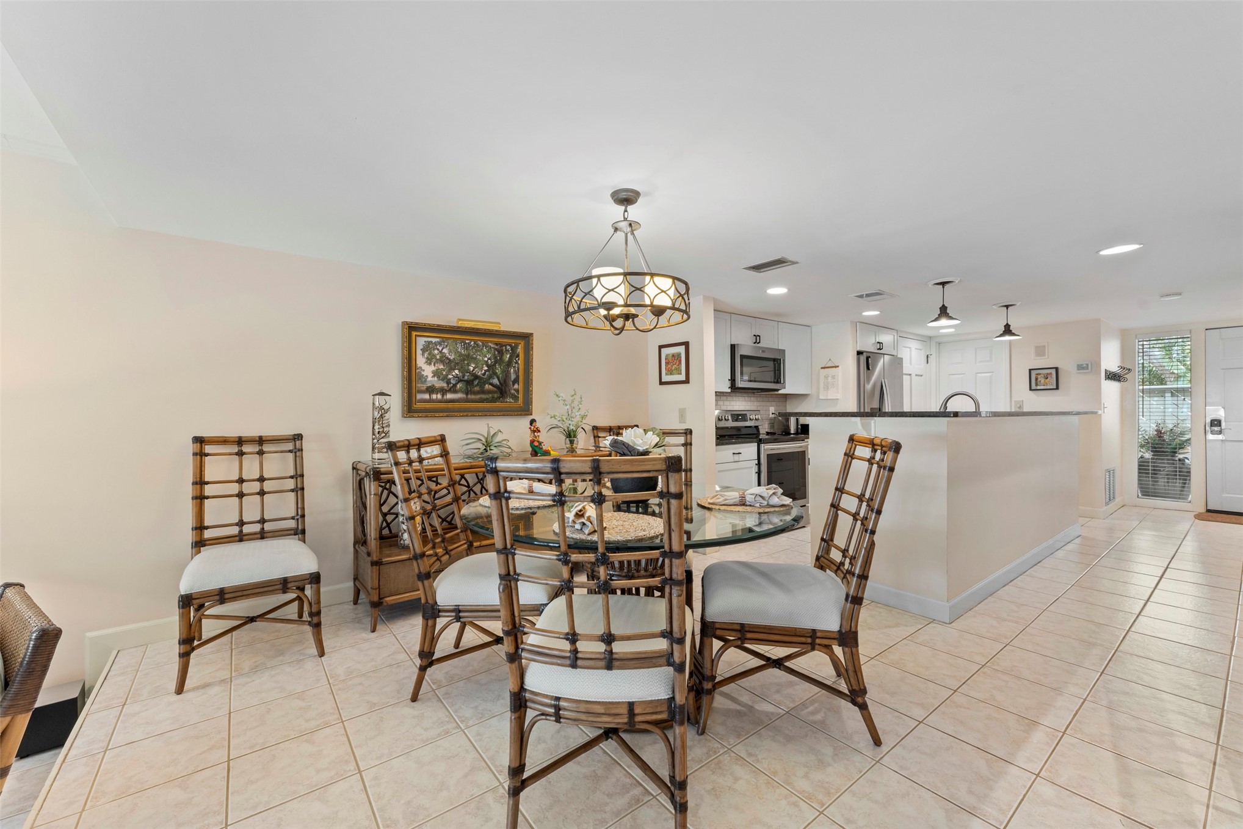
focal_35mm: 14
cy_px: 414
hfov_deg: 104.3
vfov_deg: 81.2
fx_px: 483
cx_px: 622
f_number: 9
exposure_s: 1/2.5
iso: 320
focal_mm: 14
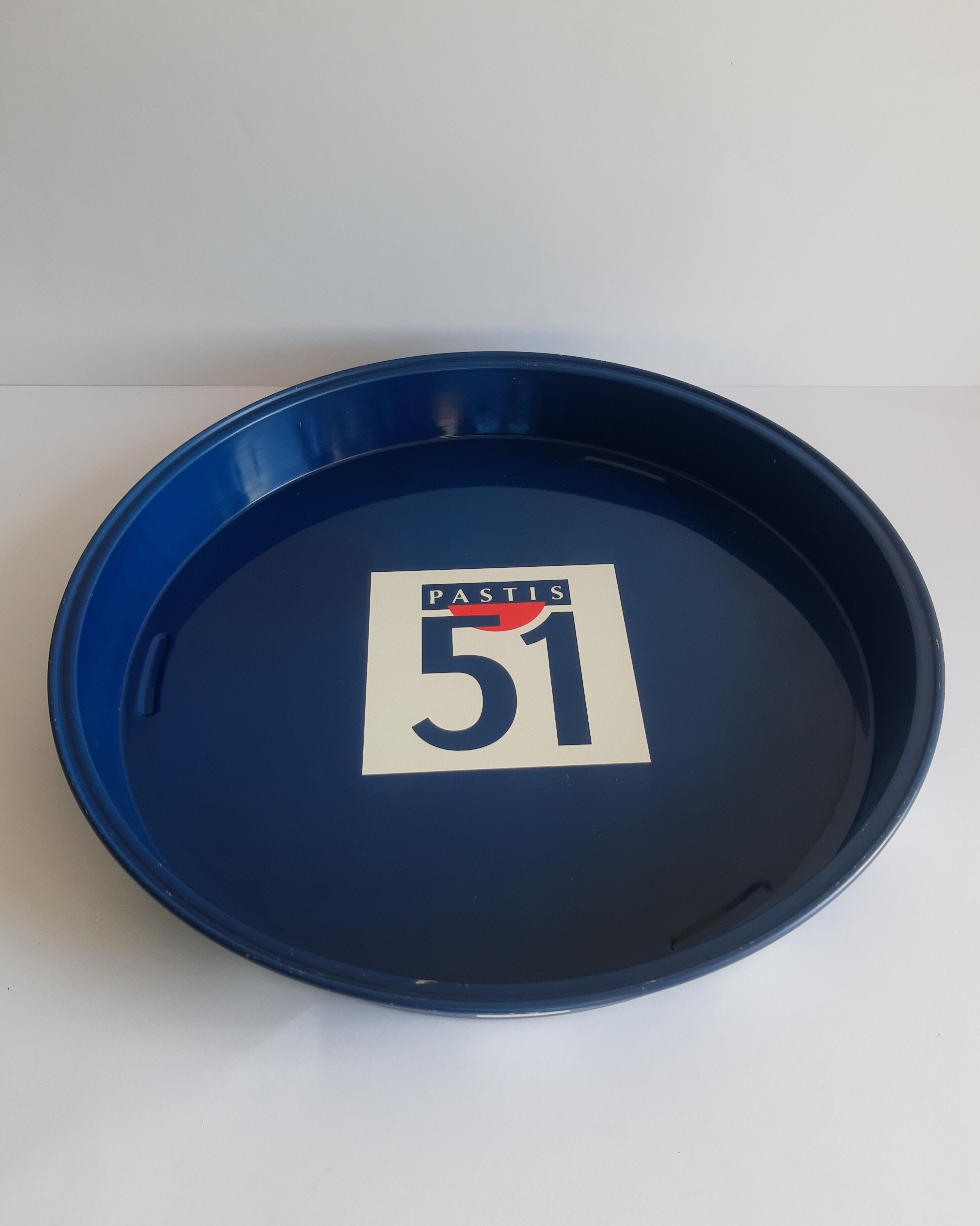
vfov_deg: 62.2
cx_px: 502
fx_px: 1015
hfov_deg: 51.5
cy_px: 617
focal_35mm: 28
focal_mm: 3.95
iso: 43
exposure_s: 1/100
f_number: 1.8
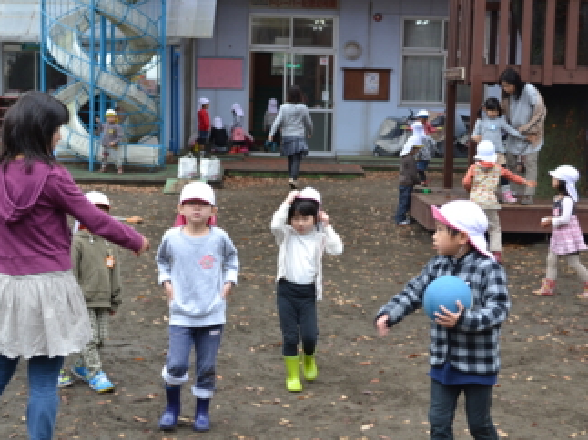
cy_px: 237
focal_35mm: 68
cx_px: 289
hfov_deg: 28.6
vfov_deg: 21.6
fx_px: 1155
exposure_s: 1/125
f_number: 5.6
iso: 400
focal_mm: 38
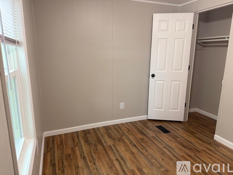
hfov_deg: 71.6
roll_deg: -0.5
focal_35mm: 24
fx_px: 162
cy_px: 88
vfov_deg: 56.8
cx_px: 116
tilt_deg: -12.2
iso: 320
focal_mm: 6.76
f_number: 1.78
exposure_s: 1/60
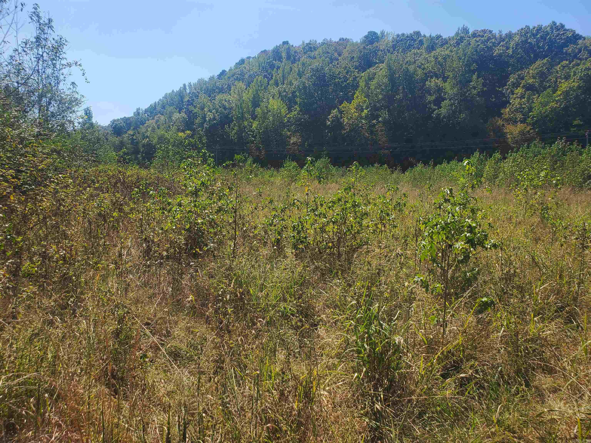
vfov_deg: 53.1
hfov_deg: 67.3
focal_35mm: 26
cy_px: 222
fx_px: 444
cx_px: 296
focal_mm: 4.3
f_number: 2.4
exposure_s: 1/1354
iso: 50
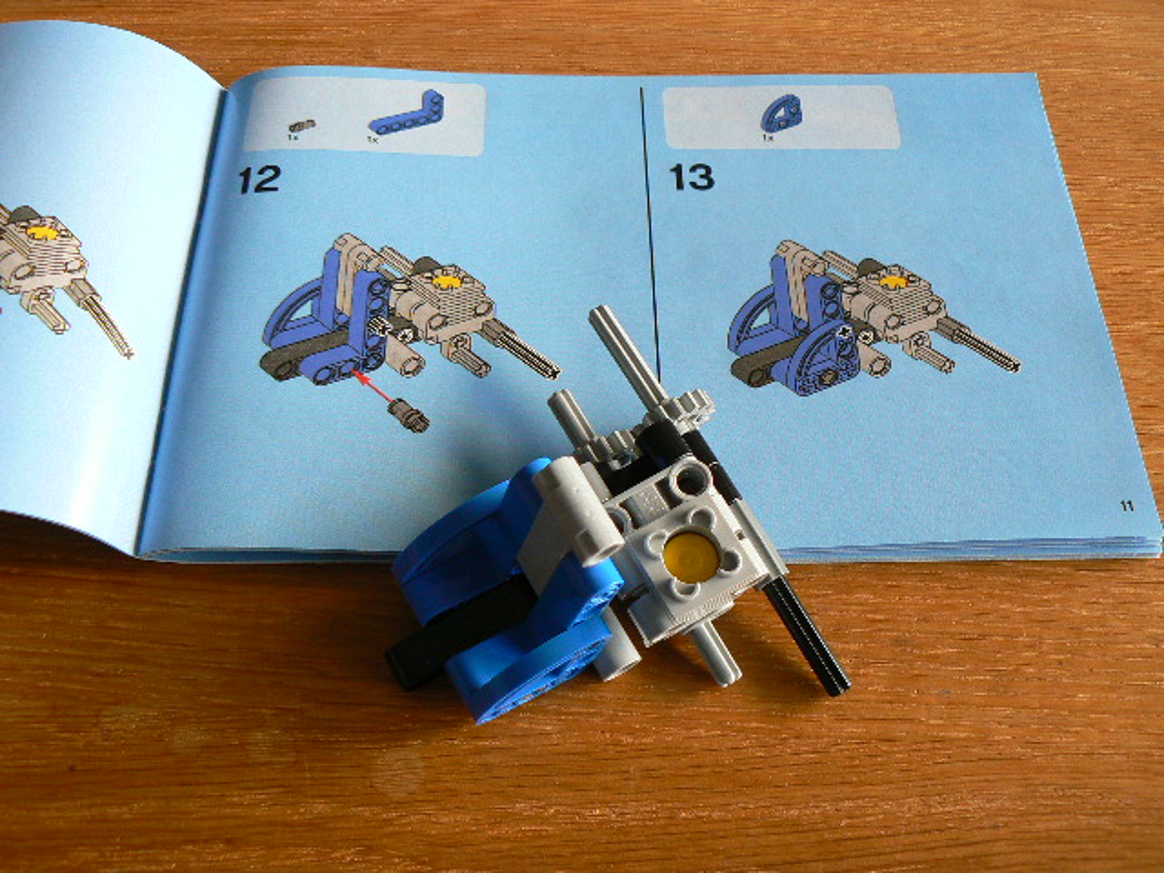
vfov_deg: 39.7
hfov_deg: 51.4
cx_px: 582
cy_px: 436
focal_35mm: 36
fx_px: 1211
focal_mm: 6
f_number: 3.2
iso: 100
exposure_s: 1/10
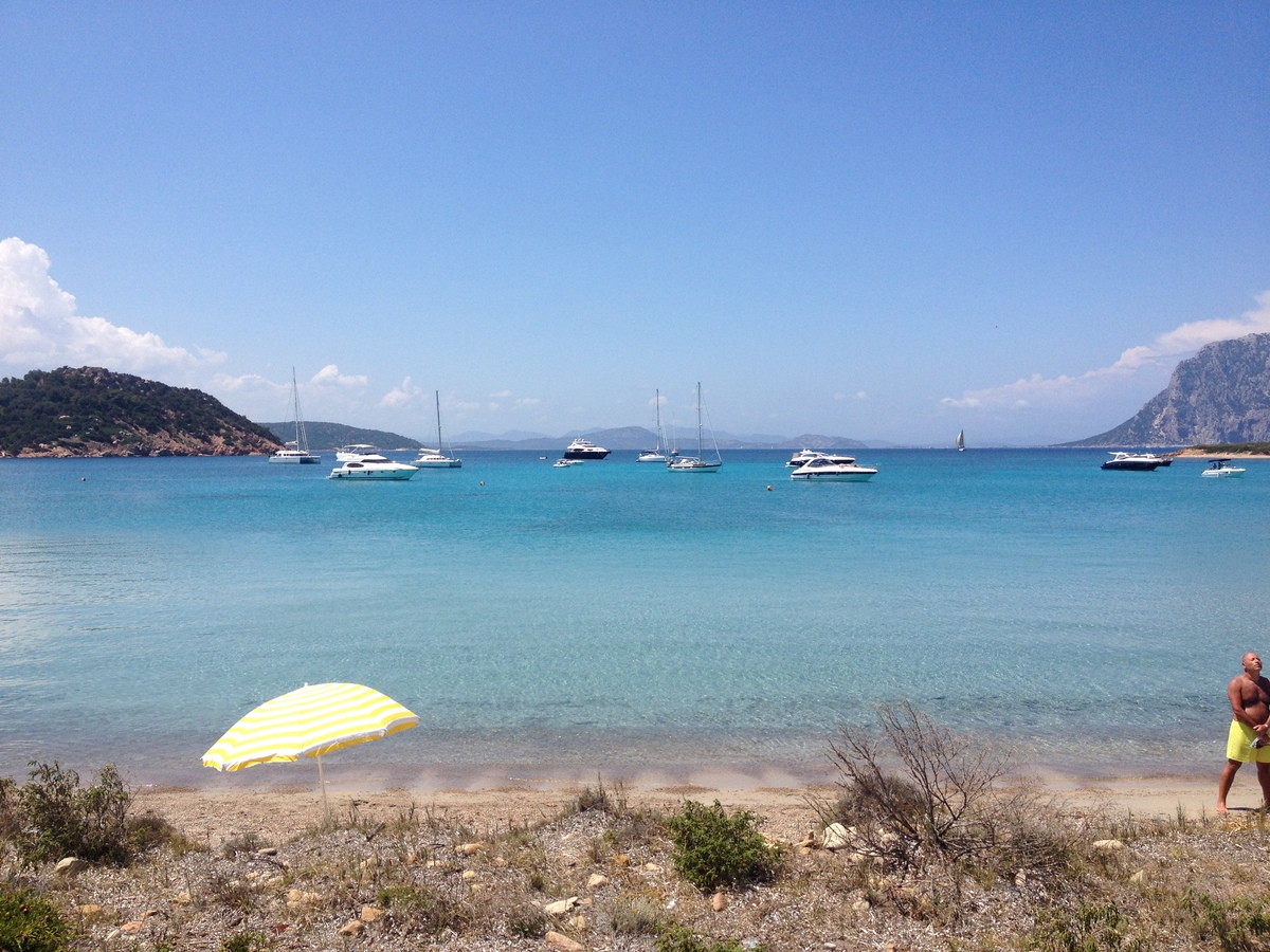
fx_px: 1284
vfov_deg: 40.7
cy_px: 476
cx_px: 635
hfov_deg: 52.6
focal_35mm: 35
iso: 50
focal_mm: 4.28
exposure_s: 1/2513
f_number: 2.4
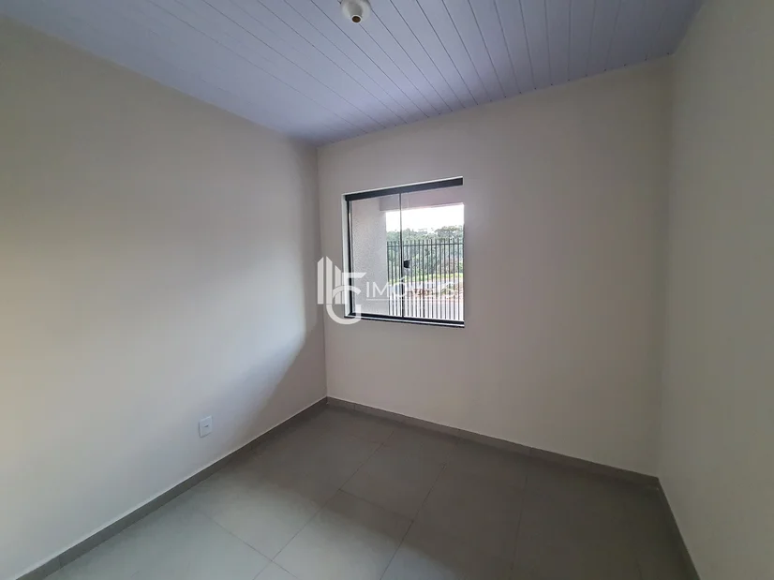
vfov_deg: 89.9
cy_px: 290
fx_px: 291
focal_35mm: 13
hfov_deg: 106.2
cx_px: 387
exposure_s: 1/60
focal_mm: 1.74
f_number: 2.2
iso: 320
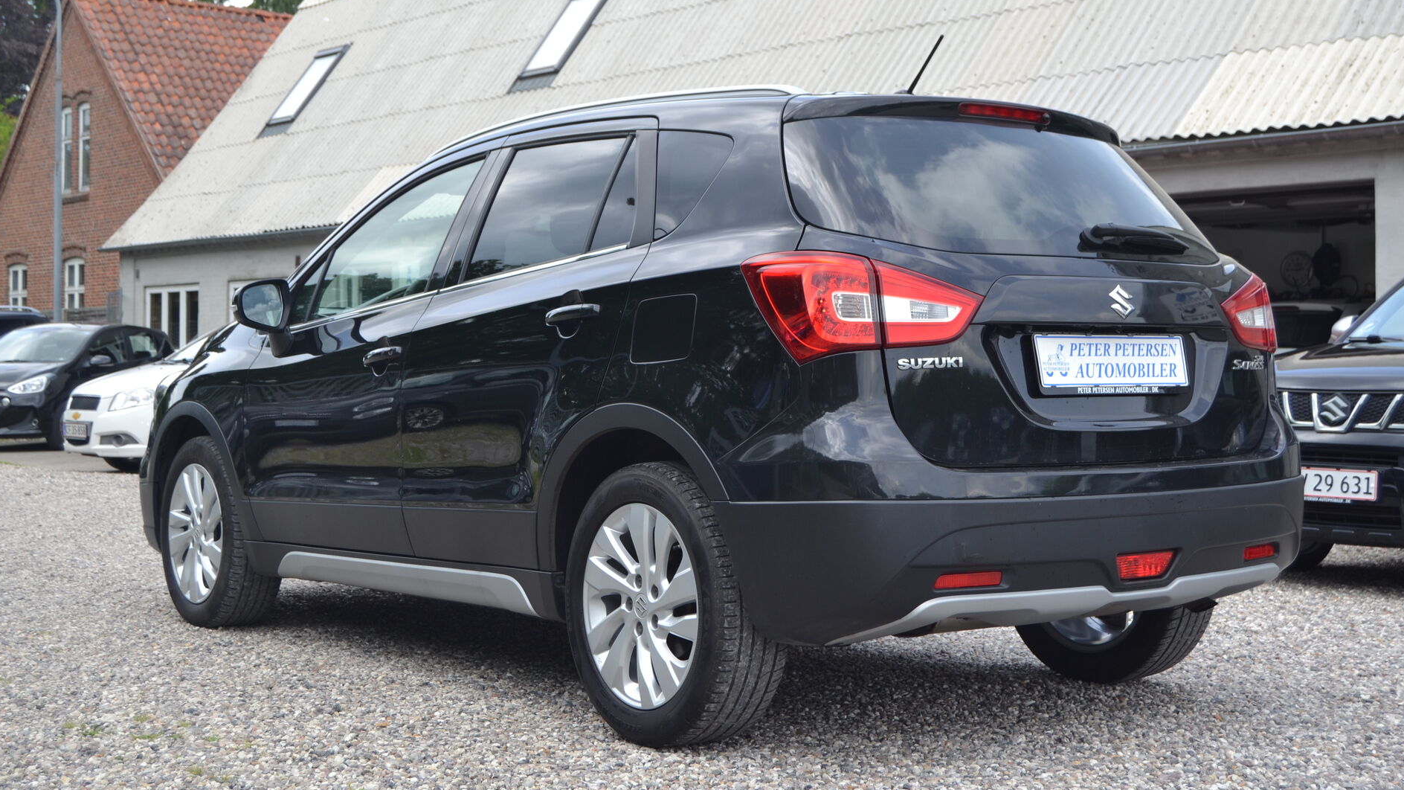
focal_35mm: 50
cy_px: 353
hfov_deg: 41.7
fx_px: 1844
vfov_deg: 24.2
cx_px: 709
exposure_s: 1/160
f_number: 6.3
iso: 100
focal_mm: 31
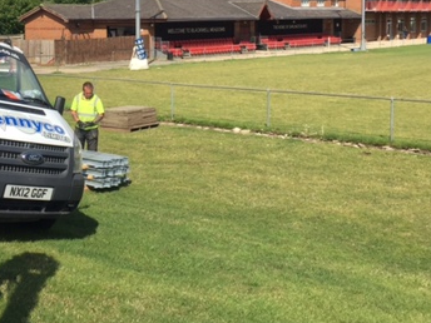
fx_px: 672
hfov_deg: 35.0
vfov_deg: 26.5
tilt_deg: -4.5
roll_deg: -0.6
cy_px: 66
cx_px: 128
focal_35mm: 54
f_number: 2.2
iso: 32
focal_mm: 4.15
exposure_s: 1/2198
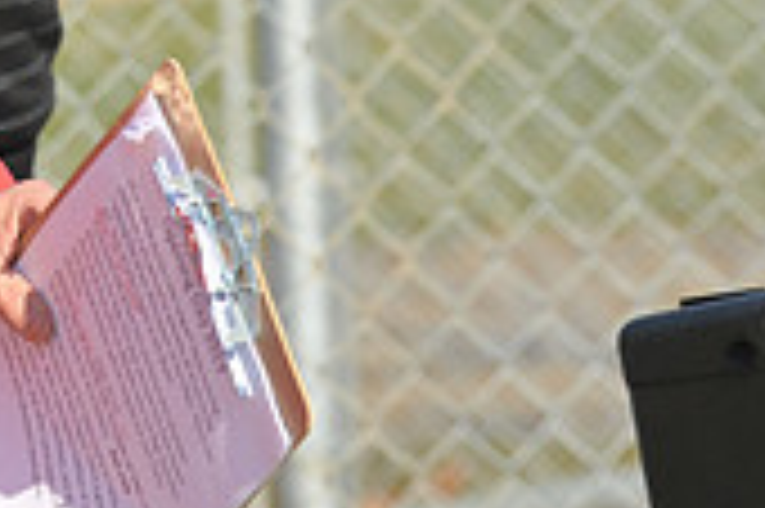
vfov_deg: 2.0
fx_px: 14499
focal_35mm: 683
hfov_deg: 3.0
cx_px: -472
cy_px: -301
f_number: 7.1
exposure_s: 1/1000
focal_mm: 200
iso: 400
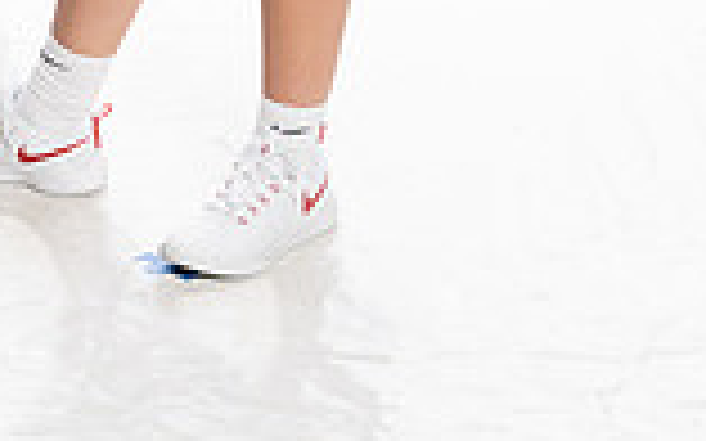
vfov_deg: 8.3
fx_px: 2808
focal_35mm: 146
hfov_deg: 14.3
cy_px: -554
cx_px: 216
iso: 400
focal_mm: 50
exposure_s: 1/250
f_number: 8
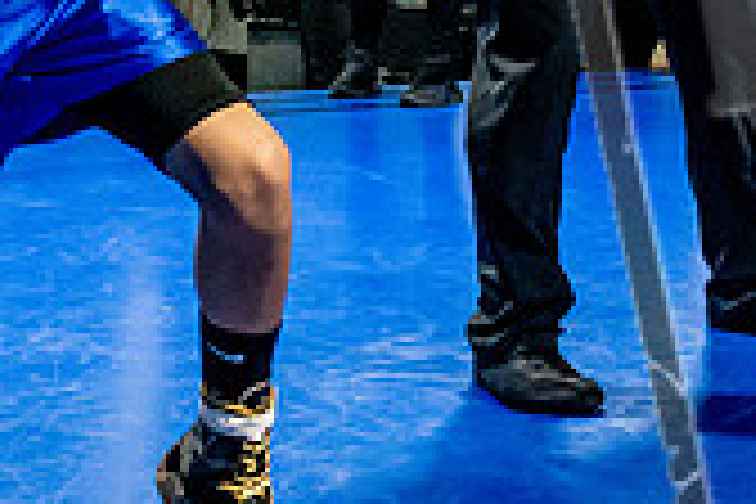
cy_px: -164
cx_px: 544
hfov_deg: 16.5
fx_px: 2604
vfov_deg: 10.8
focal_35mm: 124
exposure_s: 1/800
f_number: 2.8
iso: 5000
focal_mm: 24
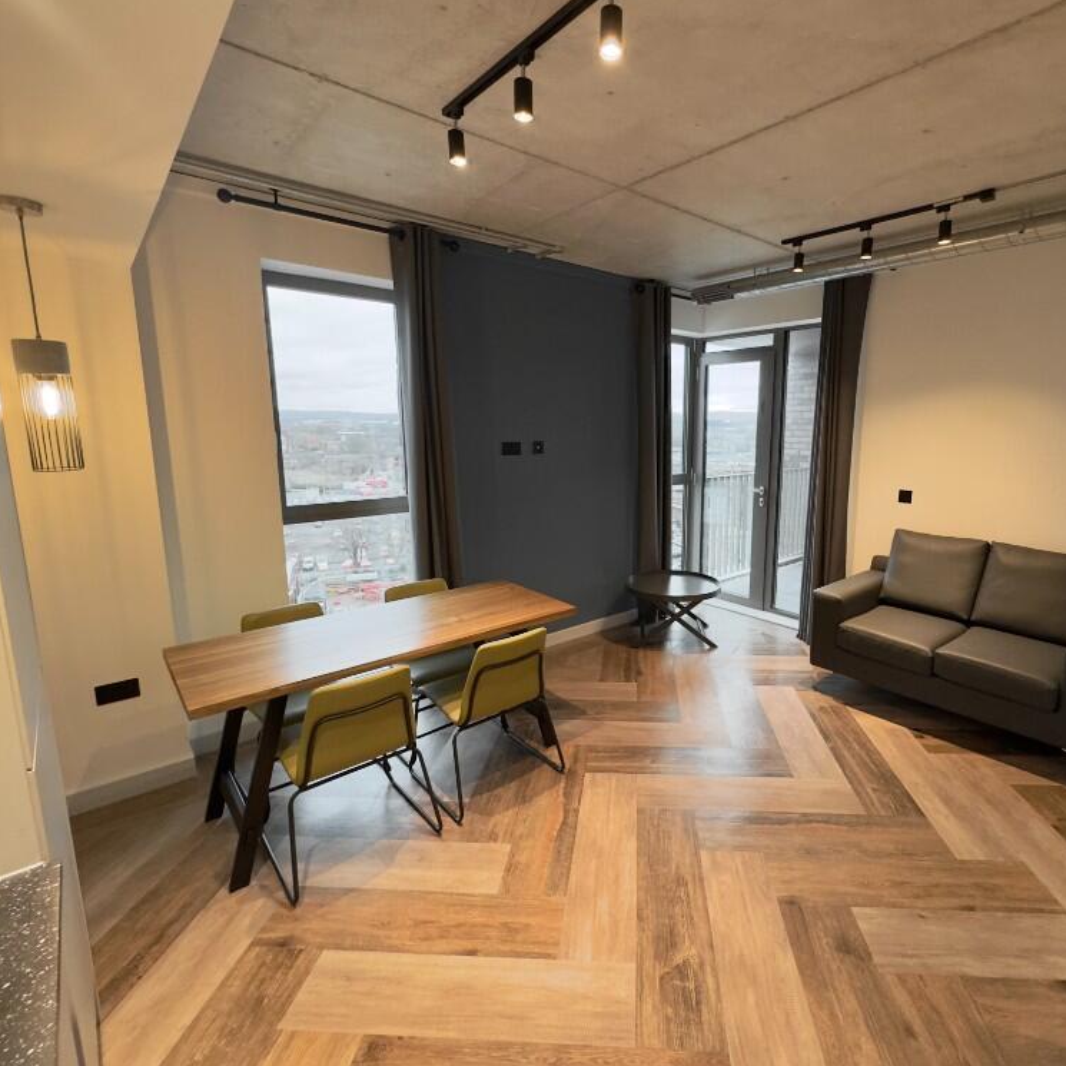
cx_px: 615
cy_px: 519
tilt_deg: -8.7
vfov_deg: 84.0
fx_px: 592
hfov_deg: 83.4
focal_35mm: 17
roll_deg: -0.4
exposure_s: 1/50
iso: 250
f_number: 2.2
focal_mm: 2.22
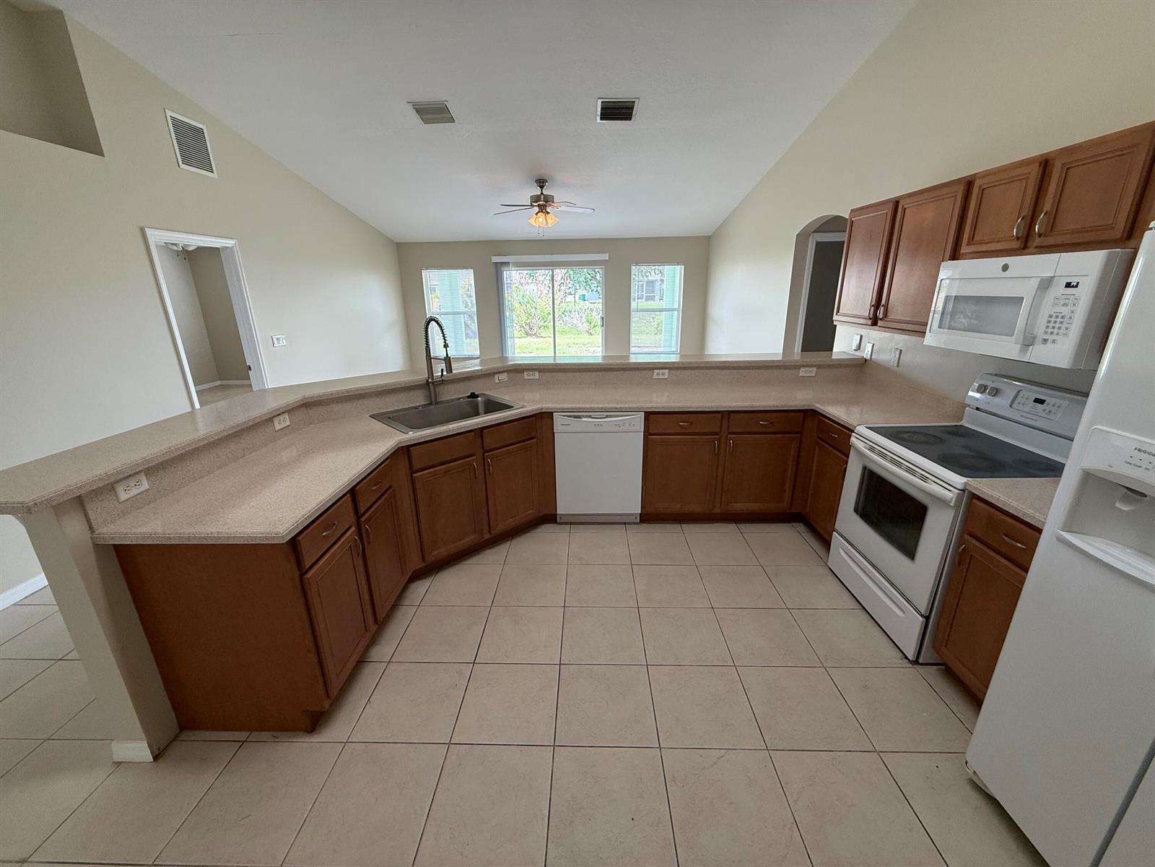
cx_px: 578
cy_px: 434
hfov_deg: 102.1
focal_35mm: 14
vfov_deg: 85.7
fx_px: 467
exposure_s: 1/120
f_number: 2.2
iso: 125
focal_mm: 2.22
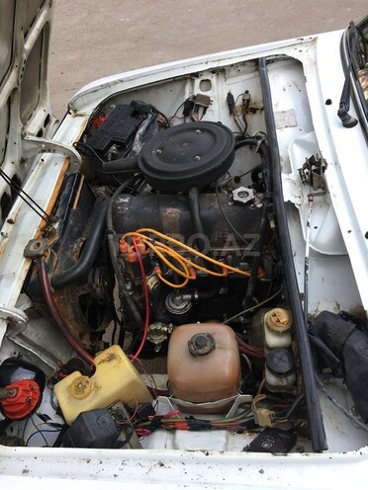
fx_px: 411
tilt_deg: -51.3
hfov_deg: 48.2
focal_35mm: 29
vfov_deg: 61.7
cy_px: 245
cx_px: 184
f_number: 2.2
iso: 25
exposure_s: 1/162
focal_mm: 4.15
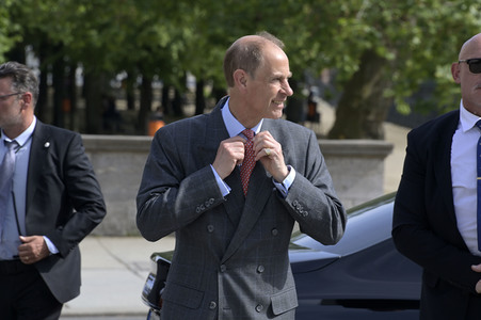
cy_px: 160
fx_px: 4005
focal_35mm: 300
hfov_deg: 6.9
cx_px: 240
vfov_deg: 4.6
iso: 320
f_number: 13
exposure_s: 1/200
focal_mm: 300
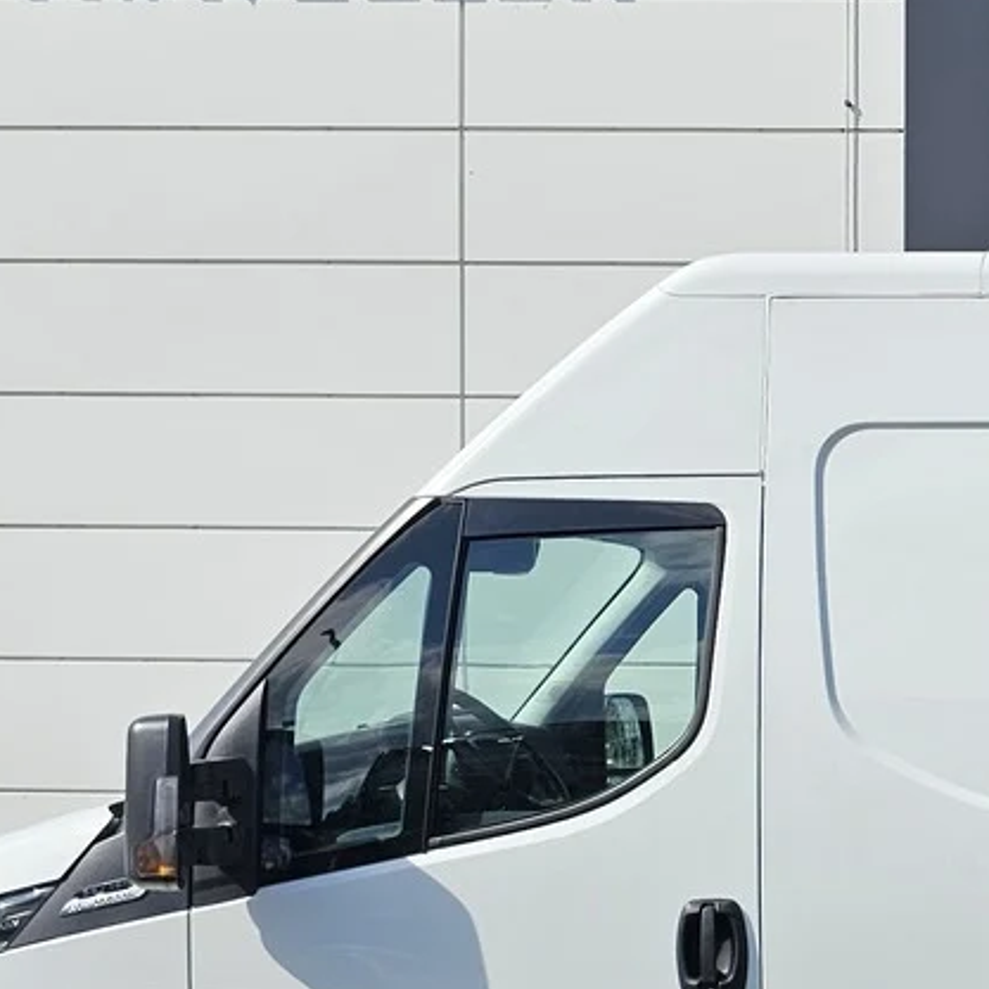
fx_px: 2521
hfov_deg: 19.3
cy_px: 790
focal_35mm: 78
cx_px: 1494
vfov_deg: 21.9
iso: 10
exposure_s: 1/1248
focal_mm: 6.3
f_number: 1.7
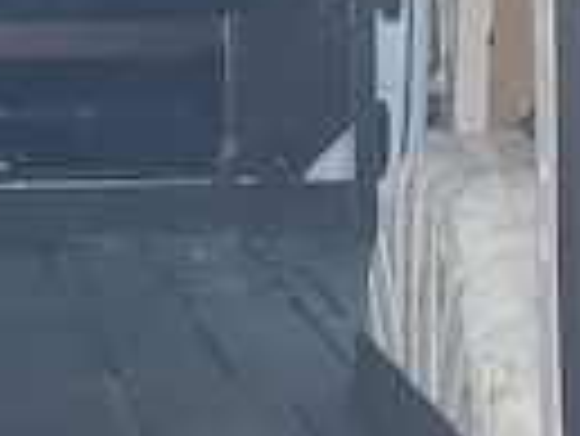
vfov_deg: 6.2
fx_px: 4042
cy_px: 13
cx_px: -238
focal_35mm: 241
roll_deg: +0.4
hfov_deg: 8.1
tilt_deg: -5.3
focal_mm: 6
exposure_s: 1/675
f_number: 2
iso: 32
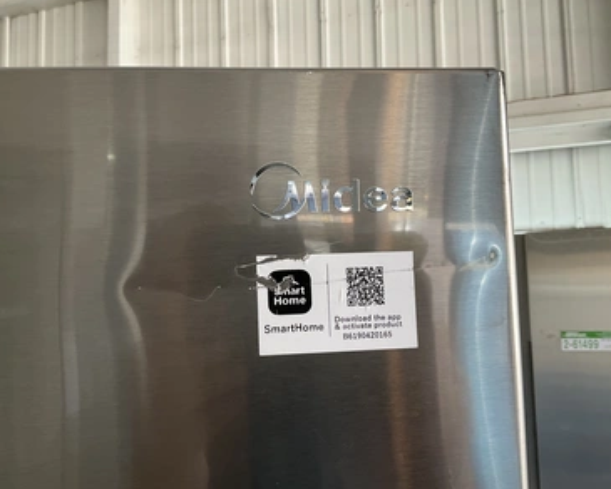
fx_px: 561
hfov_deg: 57.1
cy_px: 244
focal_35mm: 31
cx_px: 288
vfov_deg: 47.1
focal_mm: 3
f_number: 1.8
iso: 40
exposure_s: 1/60
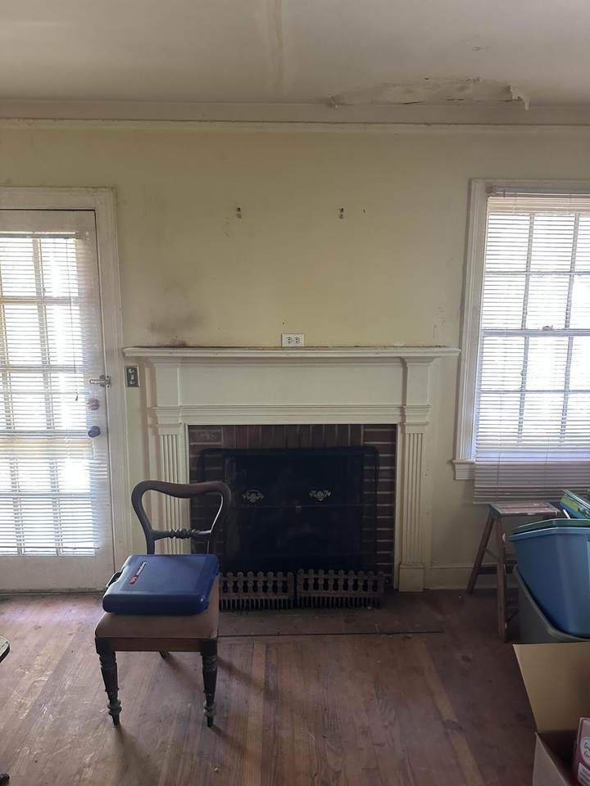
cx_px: 295
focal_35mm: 24
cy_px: 393
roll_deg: -0.8
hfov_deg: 56.8
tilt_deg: -9.2
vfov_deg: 71.6
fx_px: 545
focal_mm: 6.86
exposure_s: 1/60
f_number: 1.78
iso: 640
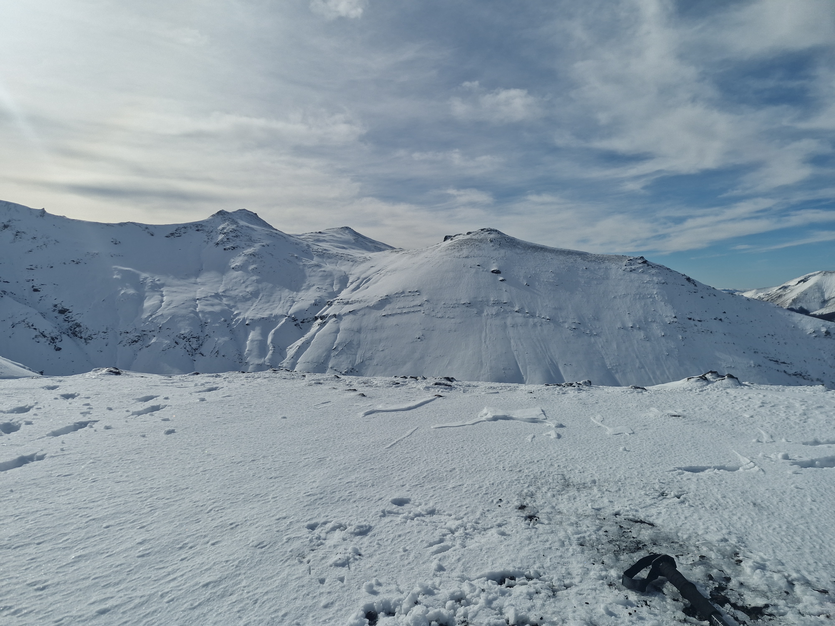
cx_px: 418
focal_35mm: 23
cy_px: 313
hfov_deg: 73.9
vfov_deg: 58.9
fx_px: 555
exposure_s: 1/7143
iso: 50
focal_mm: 5.54
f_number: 1.8
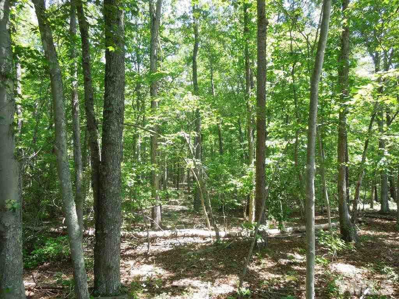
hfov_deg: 69.4
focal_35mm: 25
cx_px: 200
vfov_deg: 54.9
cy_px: 150
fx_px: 288
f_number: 3.3
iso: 100
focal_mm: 4.5
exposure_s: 1/80
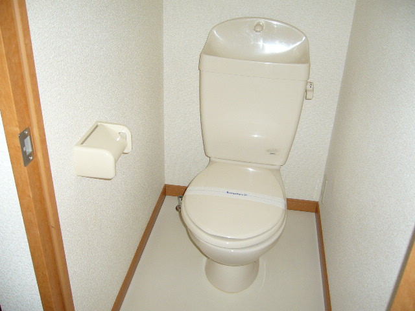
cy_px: 156
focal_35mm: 35
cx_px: 208
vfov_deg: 40.7
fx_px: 420
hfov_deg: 52.6
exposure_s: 1/30
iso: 100
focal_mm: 5.8
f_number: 2.8
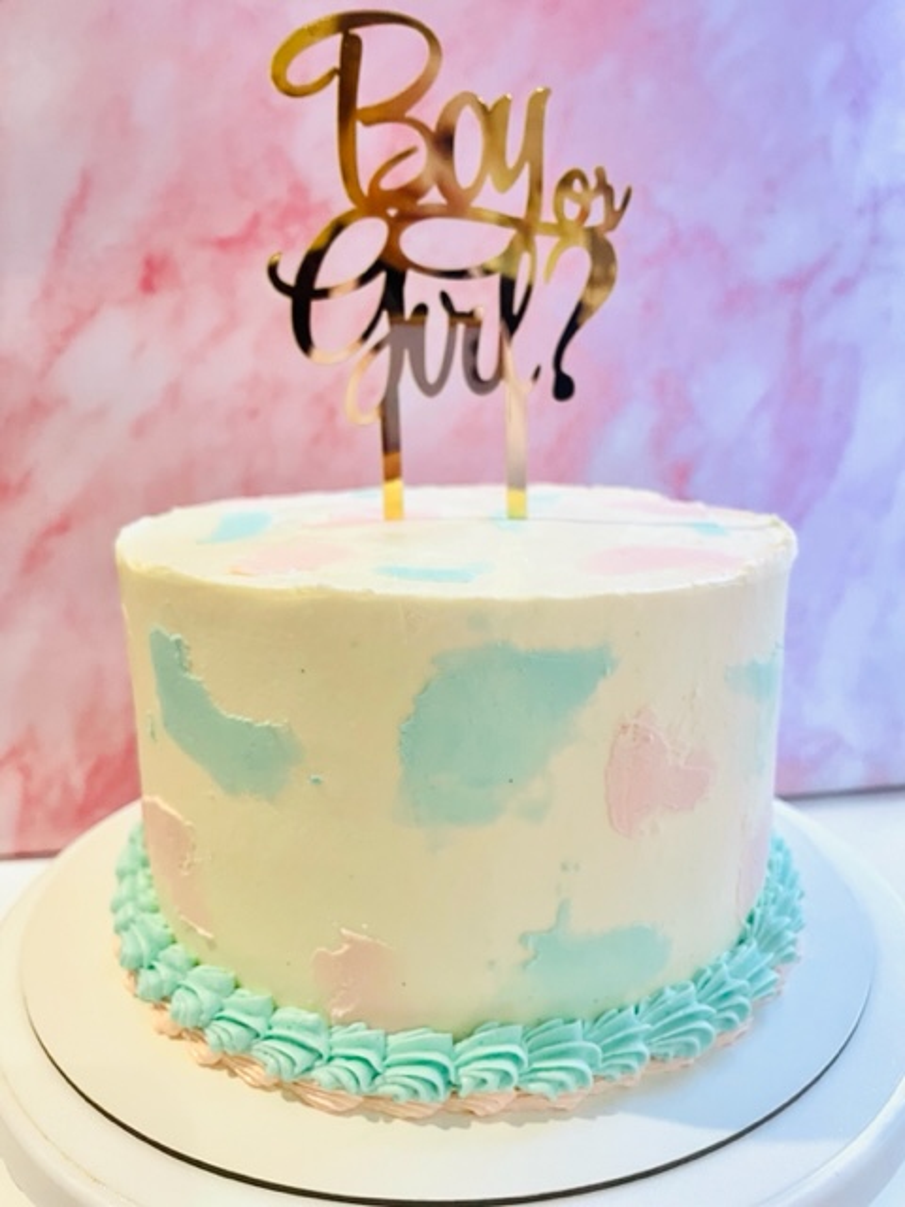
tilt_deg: -13.7
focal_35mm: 26
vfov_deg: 67.3
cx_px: 452
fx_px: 906
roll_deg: +0.5
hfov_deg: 53.1
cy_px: 604
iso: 125
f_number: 1.6
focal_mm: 4.2
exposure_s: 1/100
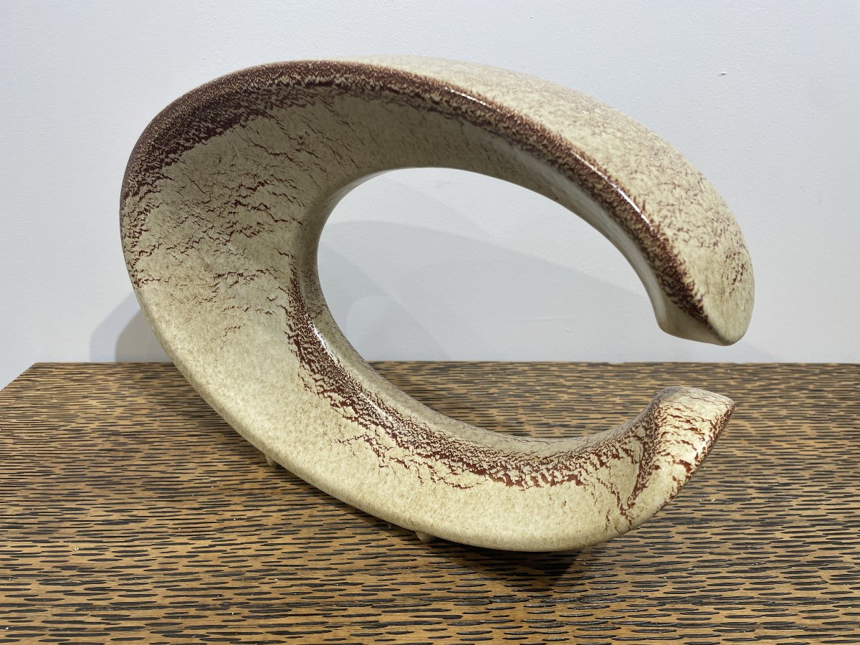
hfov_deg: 67.3
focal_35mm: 26
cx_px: 430
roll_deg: +0.5
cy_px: 322
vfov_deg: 53.1
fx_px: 646
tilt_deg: -21.0
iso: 32
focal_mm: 4.2
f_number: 1.6
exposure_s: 1/111
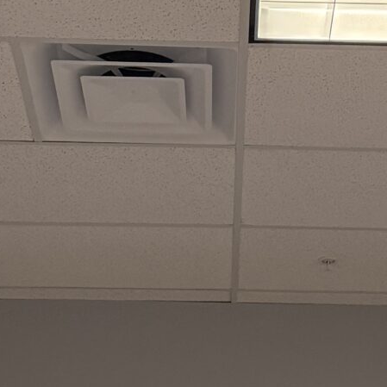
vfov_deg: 11.0
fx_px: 1530
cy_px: 1058
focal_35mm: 121
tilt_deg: -7.4
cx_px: 311
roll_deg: -0.6
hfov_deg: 14.3
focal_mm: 6.76
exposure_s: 1/120
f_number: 1.78
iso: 320
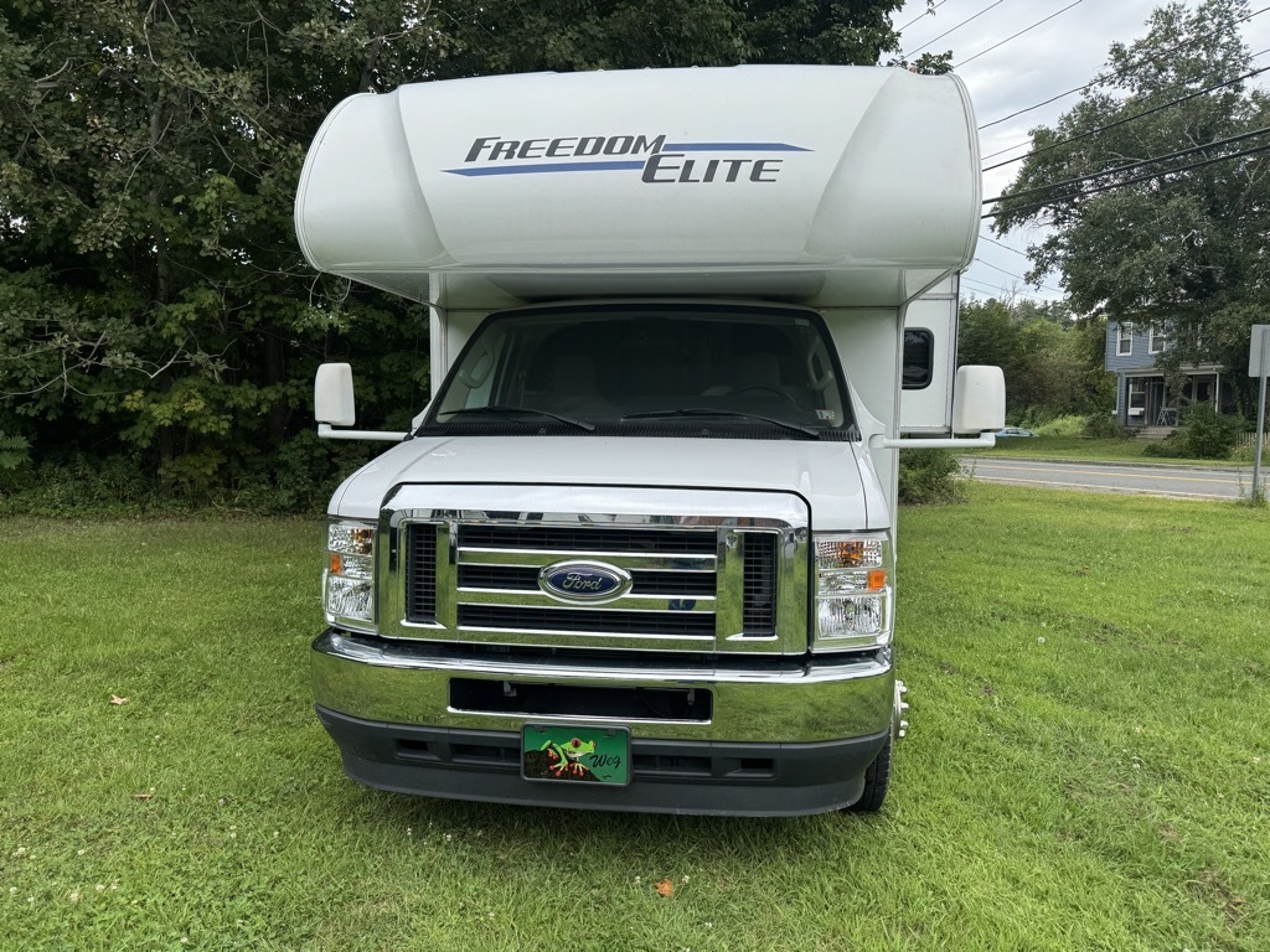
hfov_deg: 71.6
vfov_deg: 56.8
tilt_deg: -5.5
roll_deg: -1.9
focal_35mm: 24
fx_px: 881
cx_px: 635
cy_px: 476
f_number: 1.78
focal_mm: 6.76
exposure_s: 1/2041
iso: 80
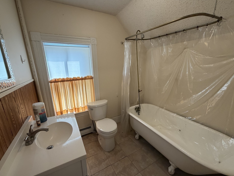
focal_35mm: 15
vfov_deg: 81.7
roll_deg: +1.4
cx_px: 116
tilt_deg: -15.5
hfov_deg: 98.2
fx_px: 101
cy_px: 91
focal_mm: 2.22
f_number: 2.2
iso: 200
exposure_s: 1/60
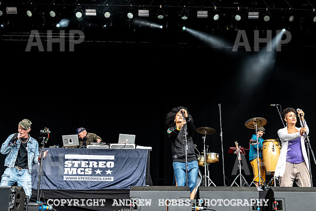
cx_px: 168
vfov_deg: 29.9
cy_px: 111
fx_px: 394
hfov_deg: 43.7
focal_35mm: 45
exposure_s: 1/800
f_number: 5
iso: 900
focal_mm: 42
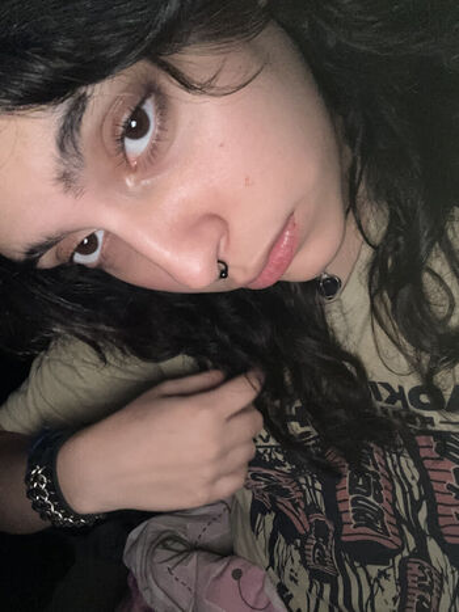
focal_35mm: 30
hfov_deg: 46.8
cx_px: 230
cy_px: 306
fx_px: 531
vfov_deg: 60.0
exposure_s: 1/30
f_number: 1.9
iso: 320
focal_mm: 2.69
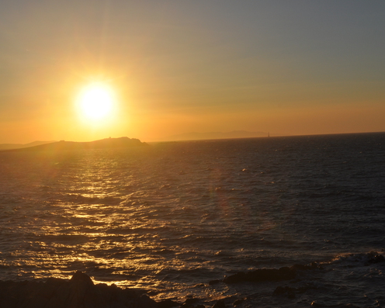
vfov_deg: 25.6
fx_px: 679
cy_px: 154
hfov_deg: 31.7
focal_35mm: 60
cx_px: 187
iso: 200
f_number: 14
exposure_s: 1/800
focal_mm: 35
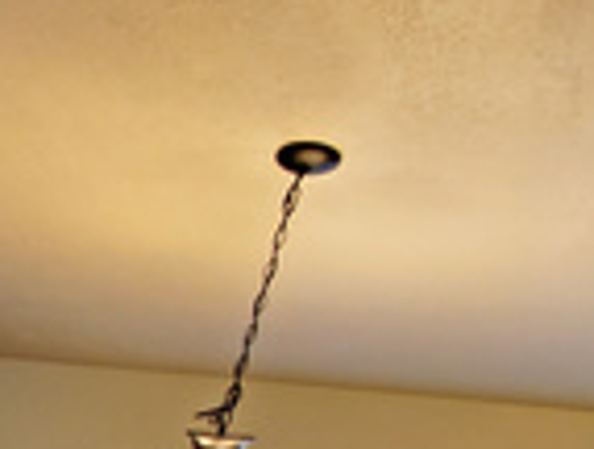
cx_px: -415
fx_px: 998
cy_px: 844
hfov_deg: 22.7
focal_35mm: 58
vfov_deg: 18.6
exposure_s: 1/59
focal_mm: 1.8
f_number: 2.2
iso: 160
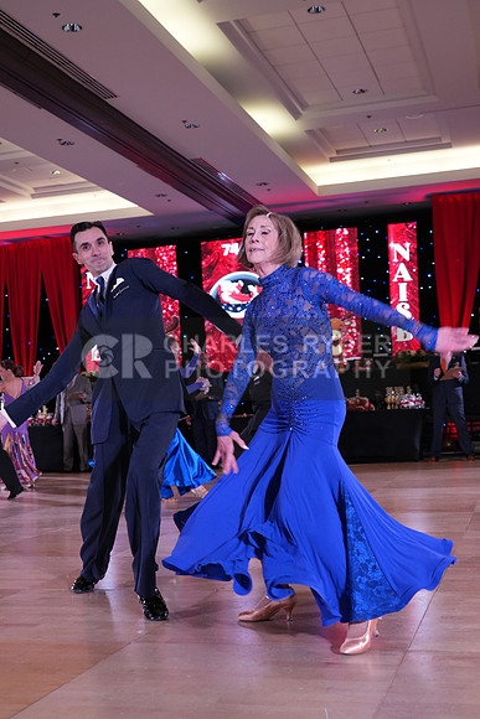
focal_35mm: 45
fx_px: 899
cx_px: 240
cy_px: 360
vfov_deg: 43.6
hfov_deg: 29.9
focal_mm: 45
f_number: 5
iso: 2500
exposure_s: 1/250
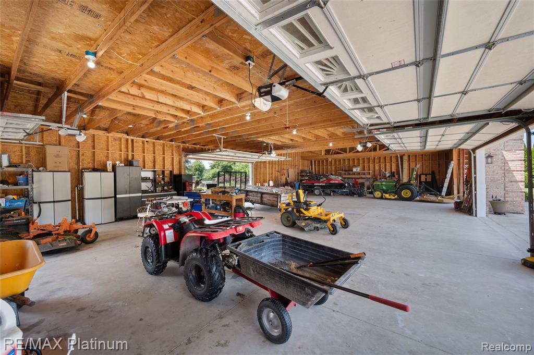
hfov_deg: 104.3
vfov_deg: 81.1
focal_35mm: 14
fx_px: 207
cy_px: 178
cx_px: 267
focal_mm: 14
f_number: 11
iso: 100
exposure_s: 1/8
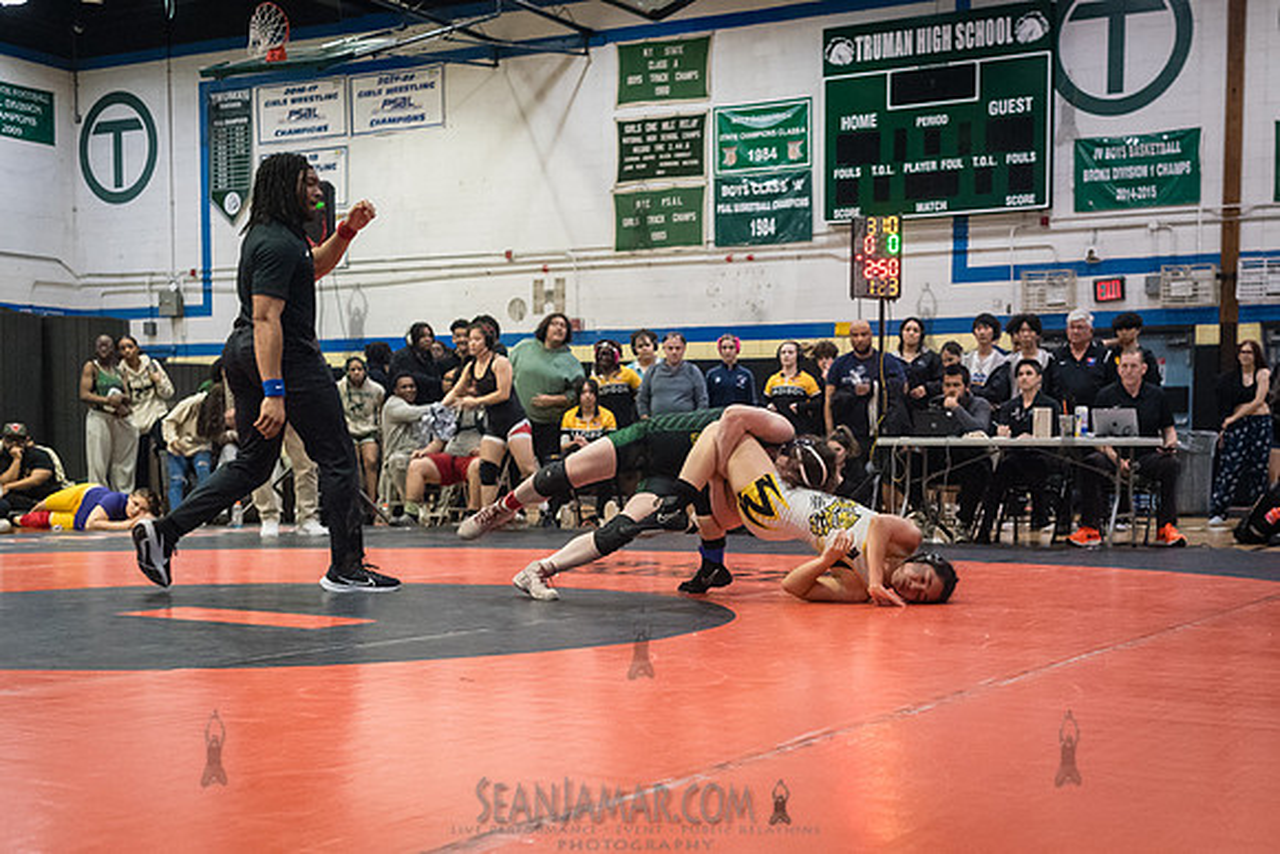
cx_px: 830
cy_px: 553
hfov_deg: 42.6
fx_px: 1622
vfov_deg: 29.3
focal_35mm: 46
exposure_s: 1/400
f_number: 3.5
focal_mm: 35
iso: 6400
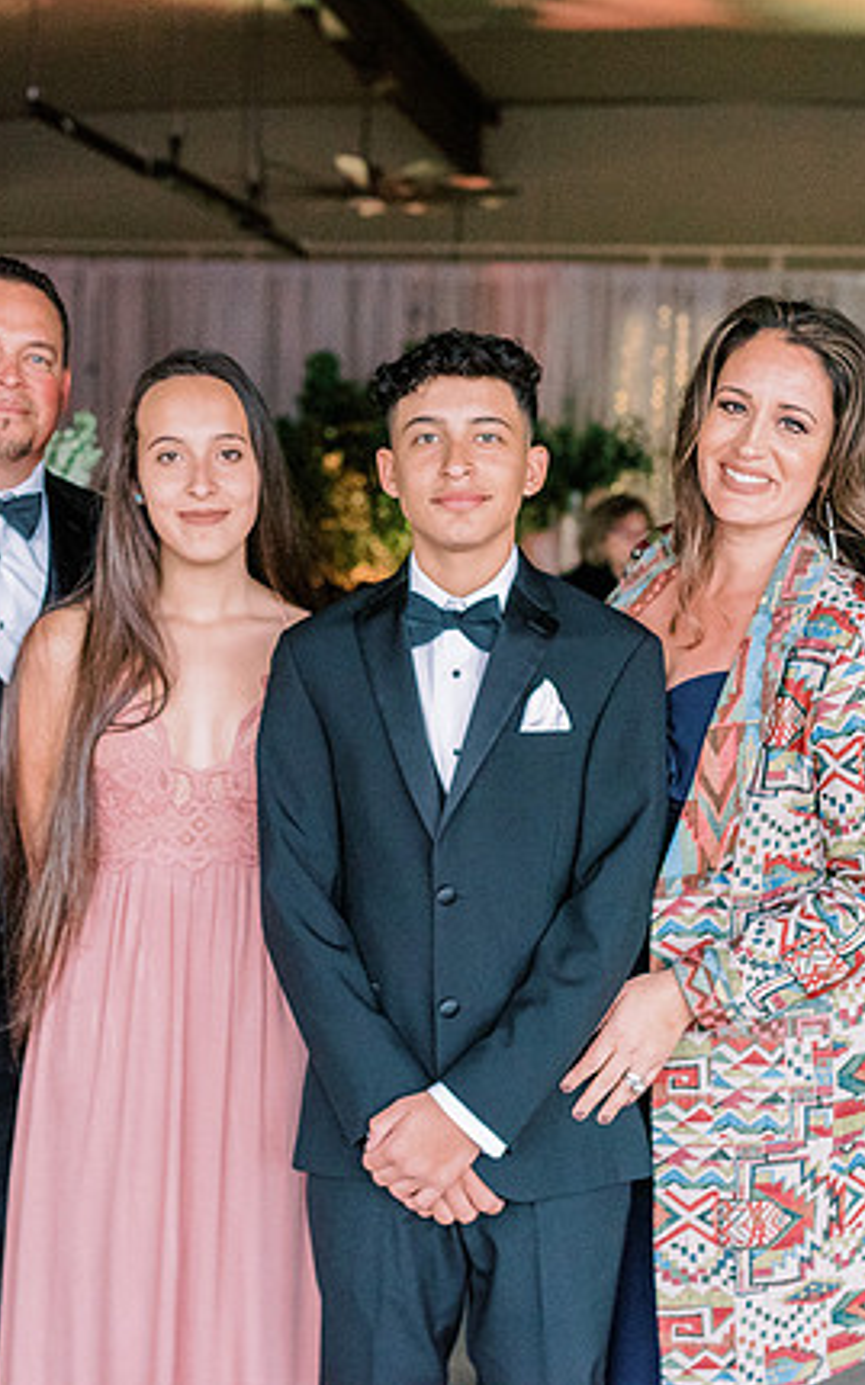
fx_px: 2039
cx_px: 434
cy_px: 692
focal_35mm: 54
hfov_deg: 24.0
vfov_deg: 37.5
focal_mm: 35
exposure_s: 1/640
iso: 2500
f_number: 2.5
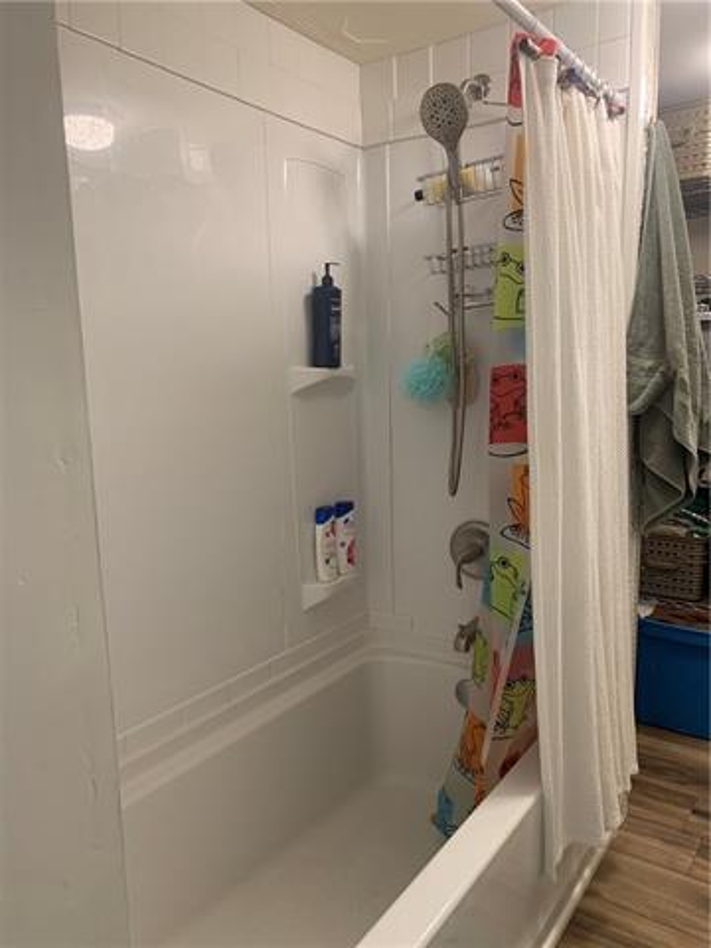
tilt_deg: -9.9
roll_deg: +1.6
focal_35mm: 26
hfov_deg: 53.1
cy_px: 474
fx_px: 712
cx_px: 356
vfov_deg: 67.3
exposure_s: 1/60
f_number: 1.8
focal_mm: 4.25
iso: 100
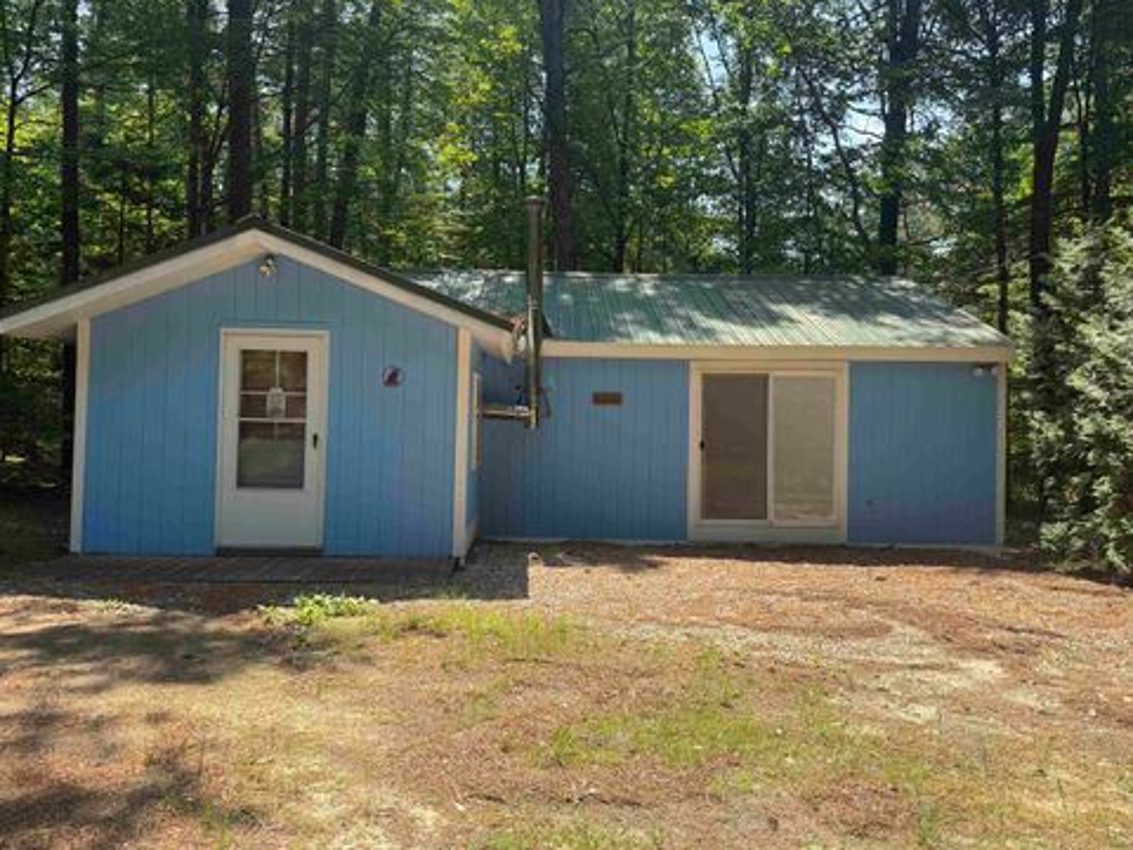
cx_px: 548
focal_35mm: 25
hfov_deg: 69.4
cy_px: 414
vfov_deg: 54.9
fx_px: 818
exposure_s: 1/1410
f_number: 1.78
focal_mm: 6.76
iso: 80
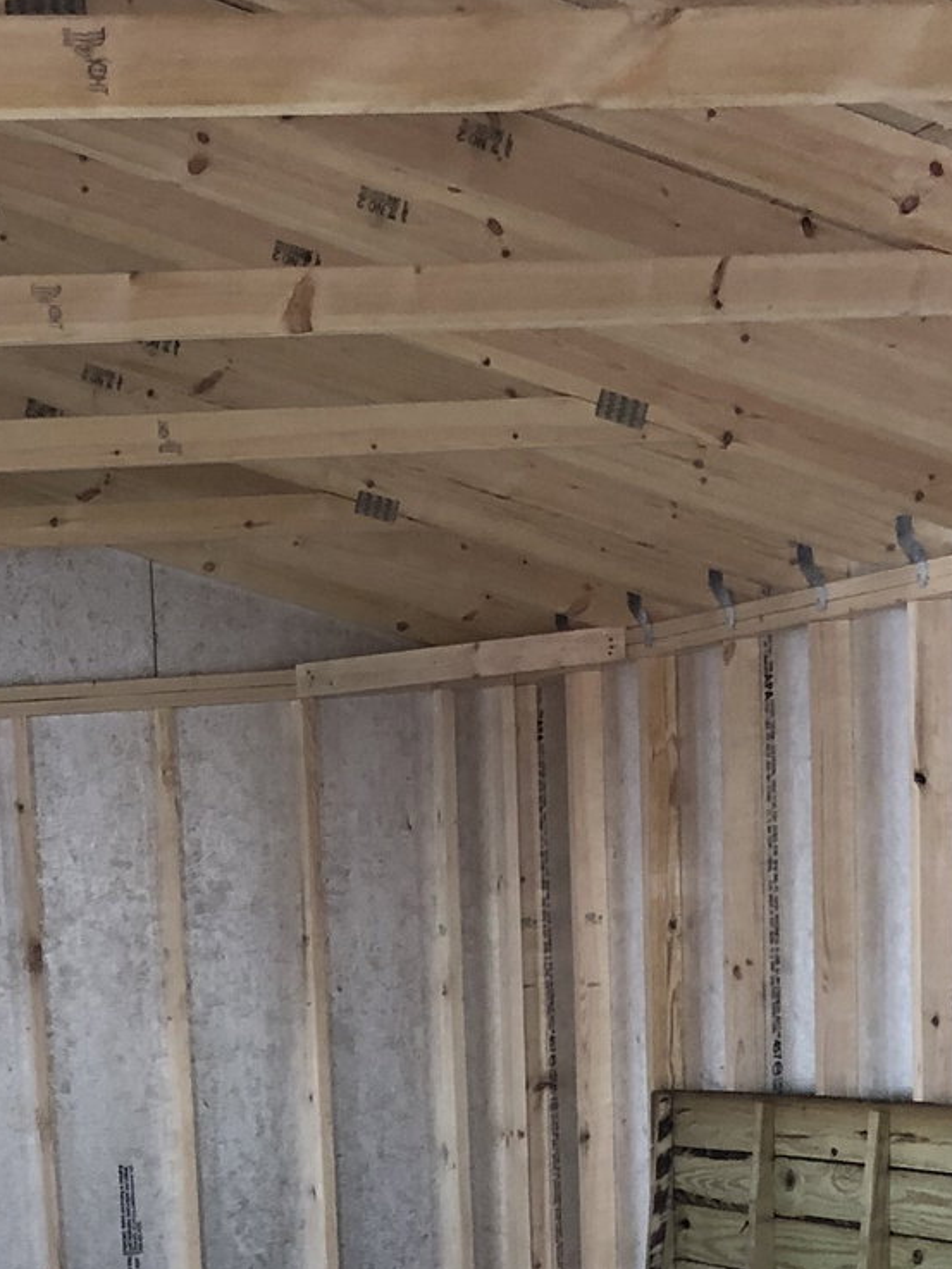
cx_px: -48
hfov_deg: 17.7
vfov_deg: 22.4
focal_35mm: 81
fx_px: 2969
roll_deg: +3.7
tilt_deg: -9.2
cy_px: 1475
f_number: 1.8
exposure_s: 1/30
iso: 40
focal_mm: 3.99
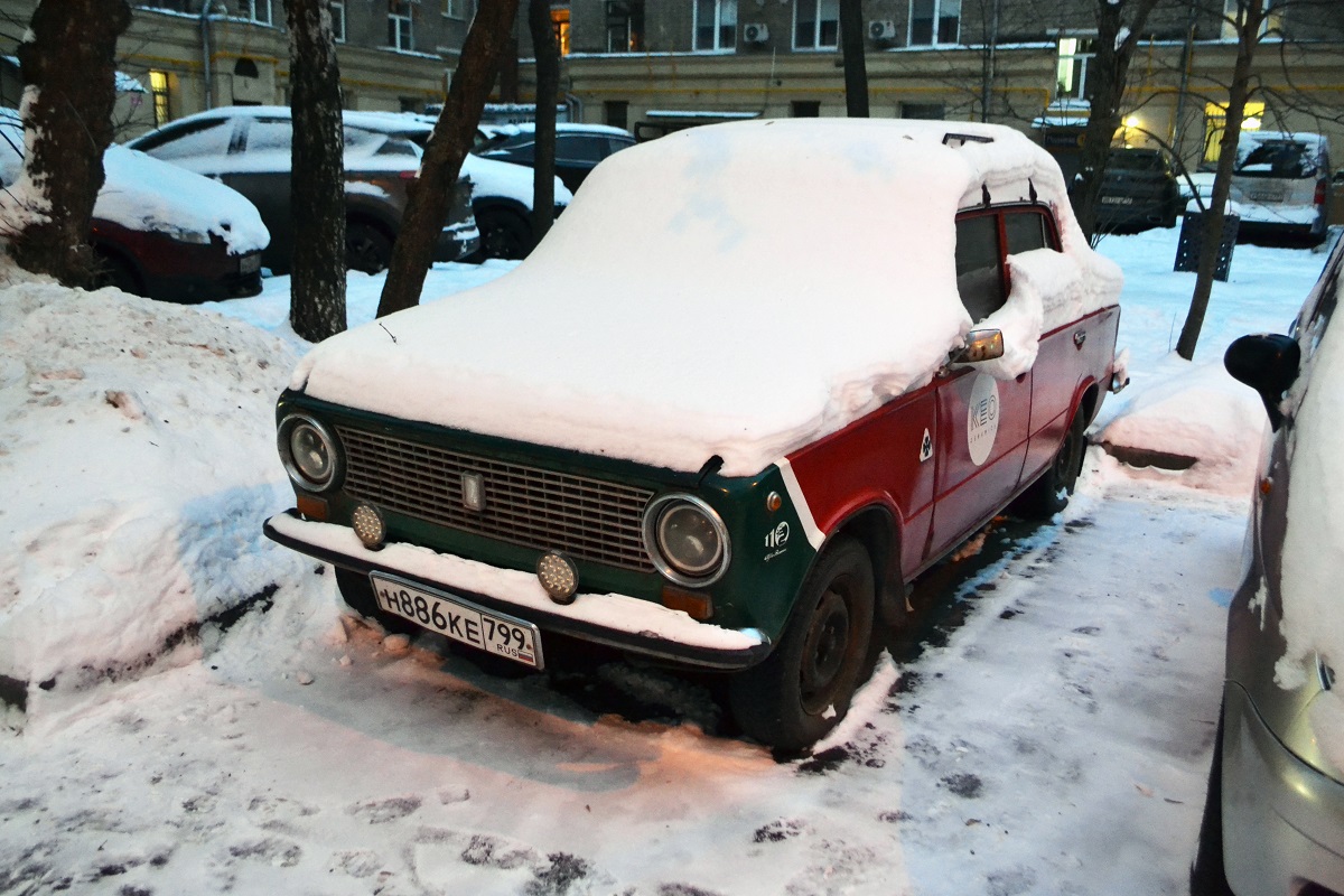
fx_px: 1232
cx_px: 672
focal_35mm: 33
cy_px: 448
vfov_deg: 40.0
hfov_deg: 57.2
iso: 3200
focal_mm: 22
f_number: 3.8
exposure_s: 1/25
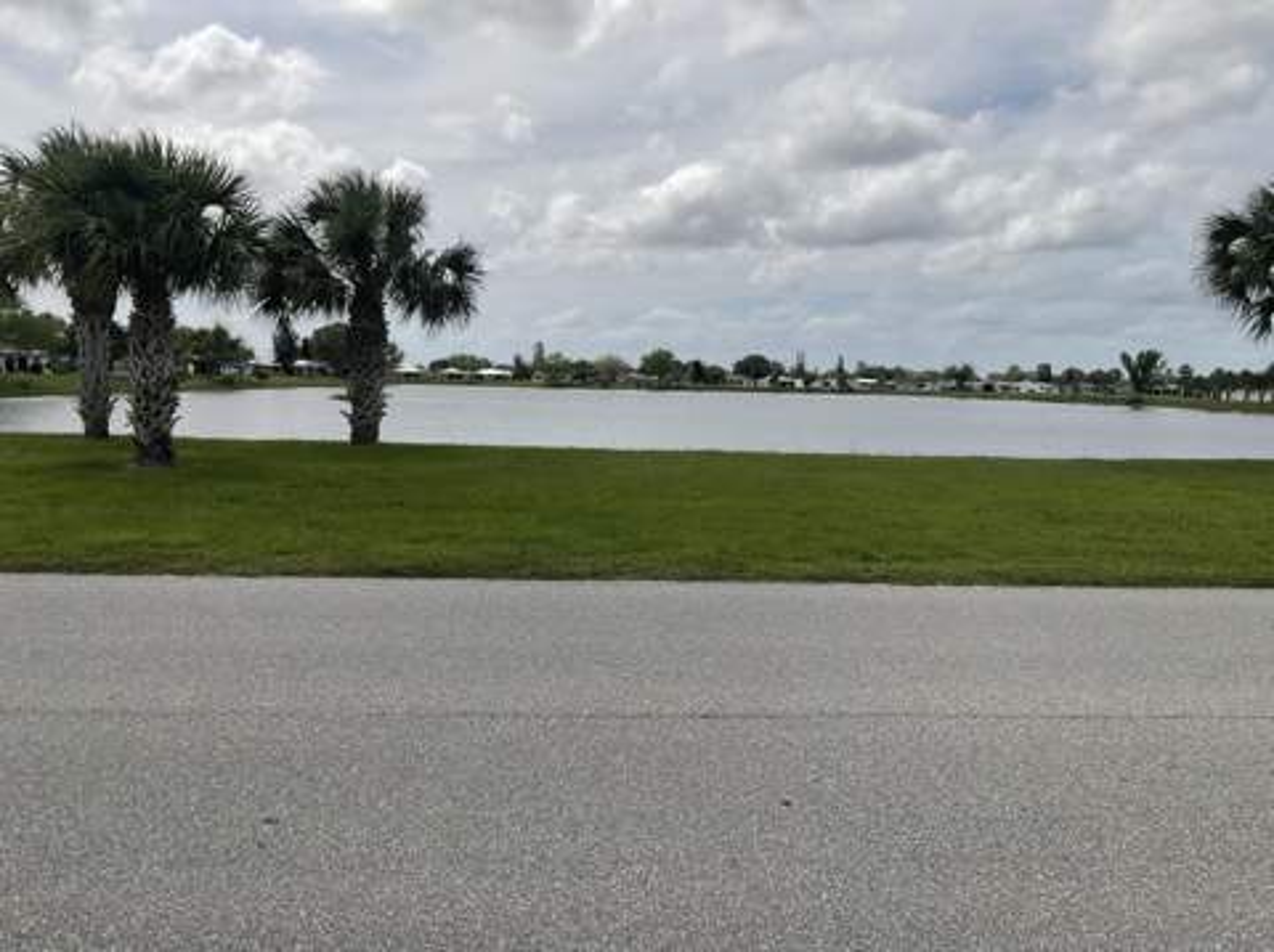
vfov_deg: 48.2
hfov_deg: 61.7
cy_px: 476
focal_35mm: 29
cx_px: 637
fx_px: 1066
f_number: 1.8
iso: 20
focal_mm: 3
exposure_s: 1/4405
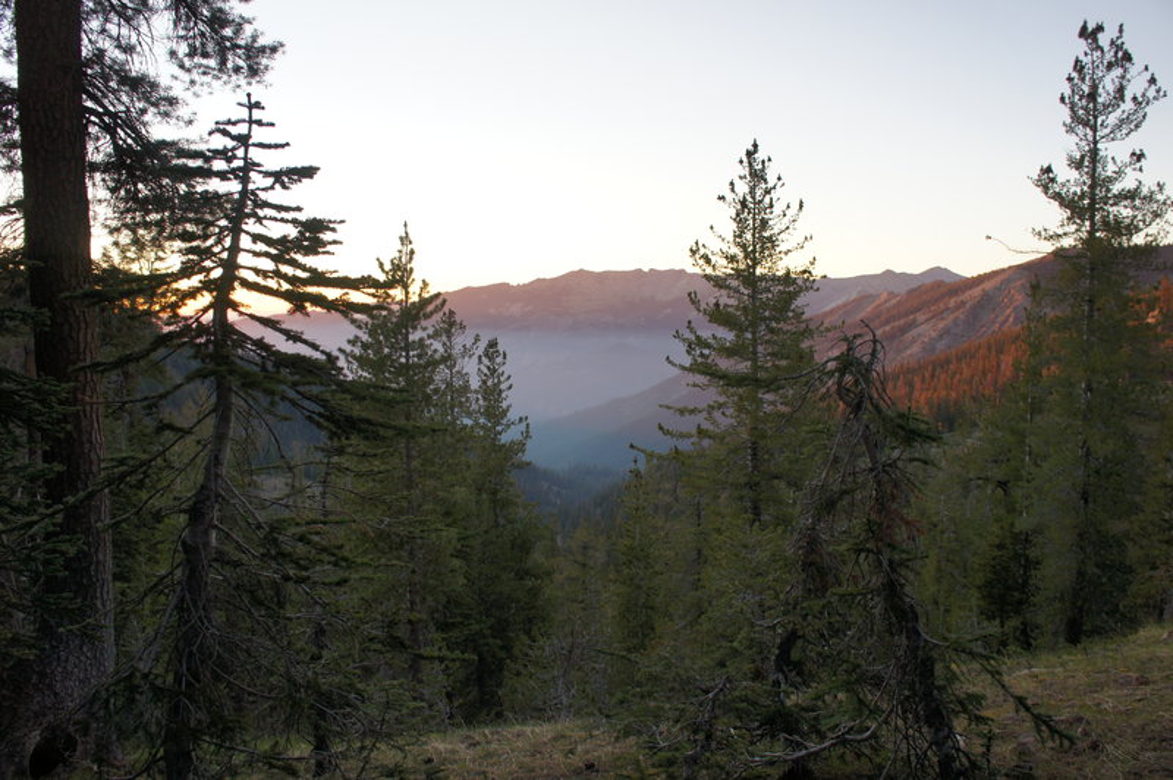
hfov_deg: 67.4
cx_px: 586
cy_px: 390
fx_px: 879
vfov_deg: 47.9
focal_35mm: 27
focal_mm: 18
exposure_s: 1/50
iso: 200
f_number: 4.5
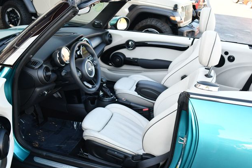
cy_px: 86
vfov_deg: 36.0
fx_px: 259
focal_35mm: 37
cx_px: 127
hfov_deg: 51.9
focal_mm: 18
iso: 450
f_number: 3.5
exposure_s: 1/250
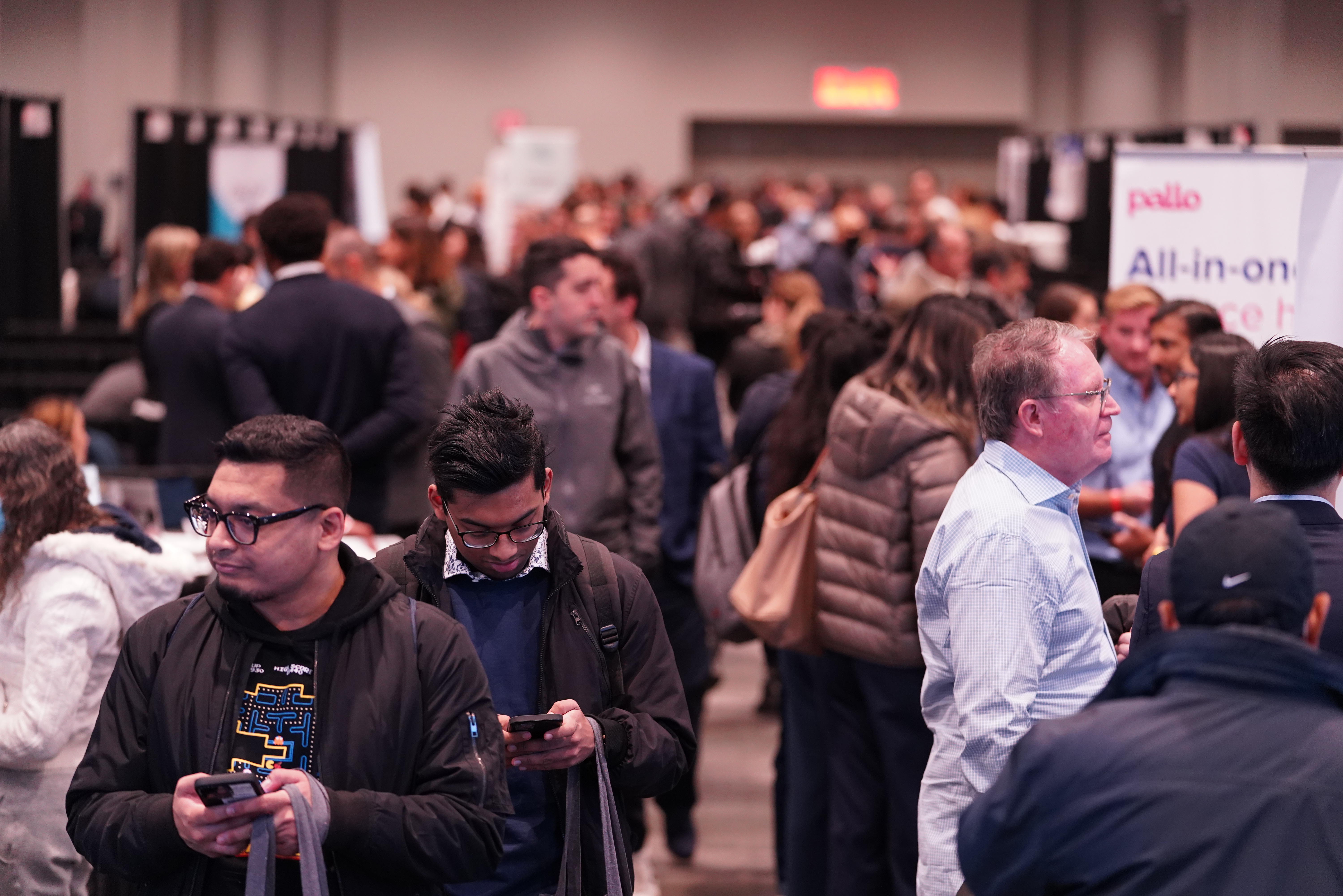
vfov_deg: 12.6
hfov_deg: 18.8
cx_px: 672
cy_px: 448
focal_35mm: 109
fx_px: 4066
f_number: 2.8
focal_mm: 109
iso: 3200
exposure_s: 1/125
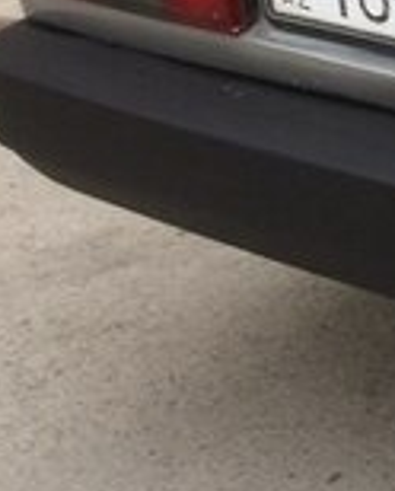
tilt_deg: -13.6
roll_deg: +0.1
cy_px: -183
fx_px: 1761
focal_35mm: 121
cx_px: 882
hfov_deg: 11.1
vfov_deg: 15.0
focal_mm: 4.15
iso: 32
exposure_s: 1/166
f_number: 2.2
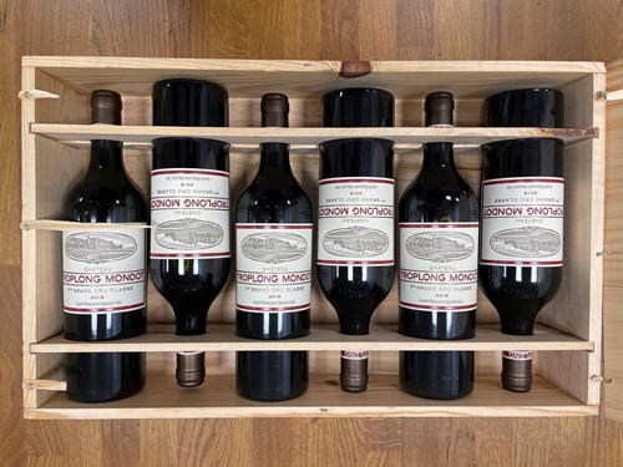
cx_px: 312
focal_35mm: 26
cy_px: 234
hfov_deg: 67.3
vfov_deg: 53.1
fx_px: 468
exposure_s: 1/100
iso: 100
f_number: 1.6
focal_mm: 4.2
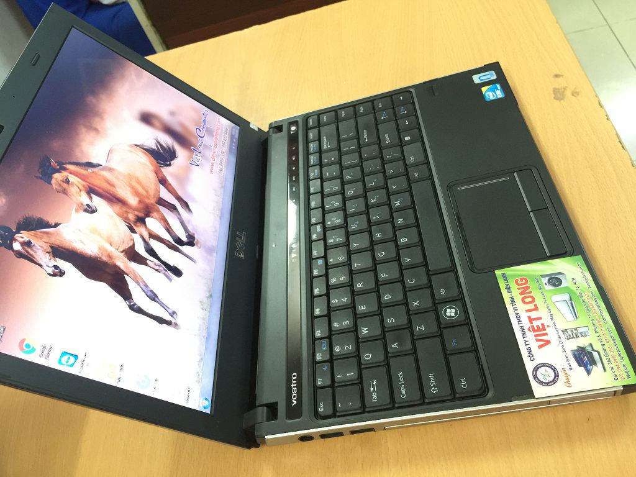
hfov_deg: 61.7
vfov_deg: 48.2
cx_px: 318
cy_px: 238
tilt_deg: -45.5
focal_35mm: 29
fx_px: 533
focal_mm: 4.15
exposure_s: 1/8
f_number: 2.2
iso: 125
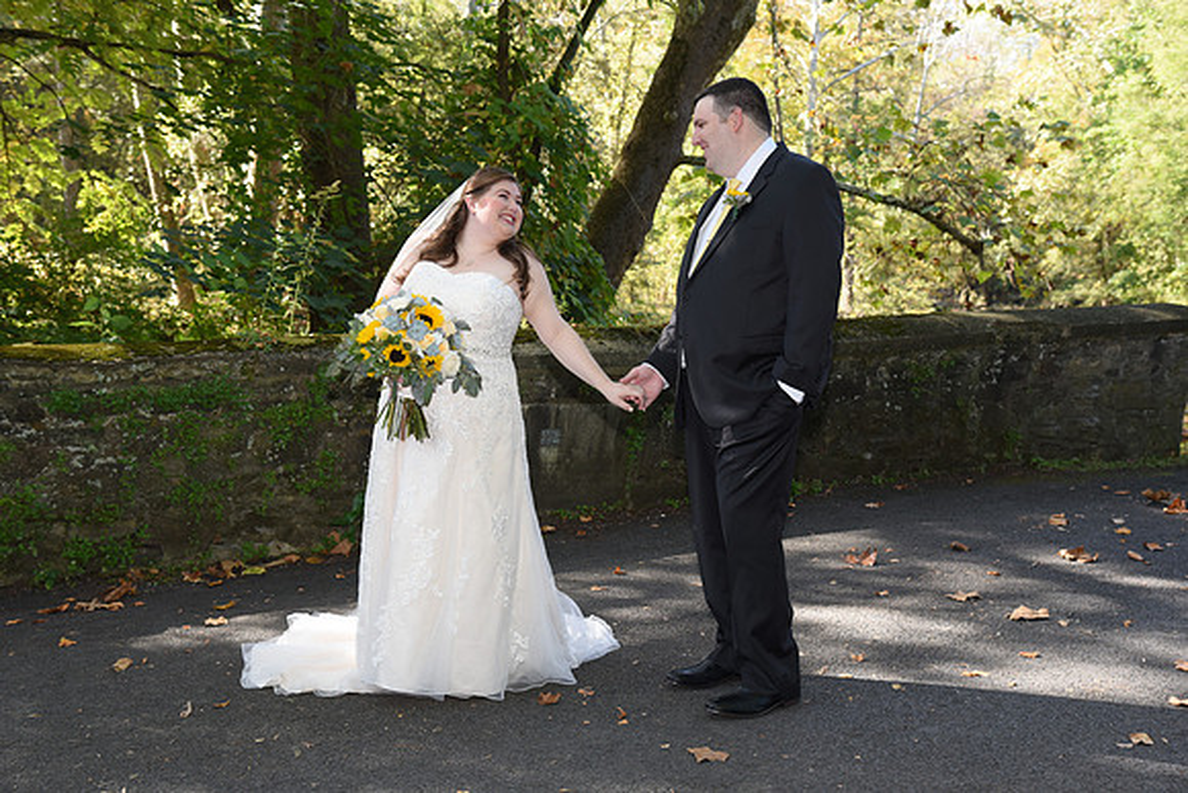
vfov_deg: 29.3
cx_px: 594
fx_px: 1518
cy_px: 396
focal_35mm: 46
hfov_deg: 42.7
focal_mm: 46
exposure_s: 1/200
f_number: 5.6
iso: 640
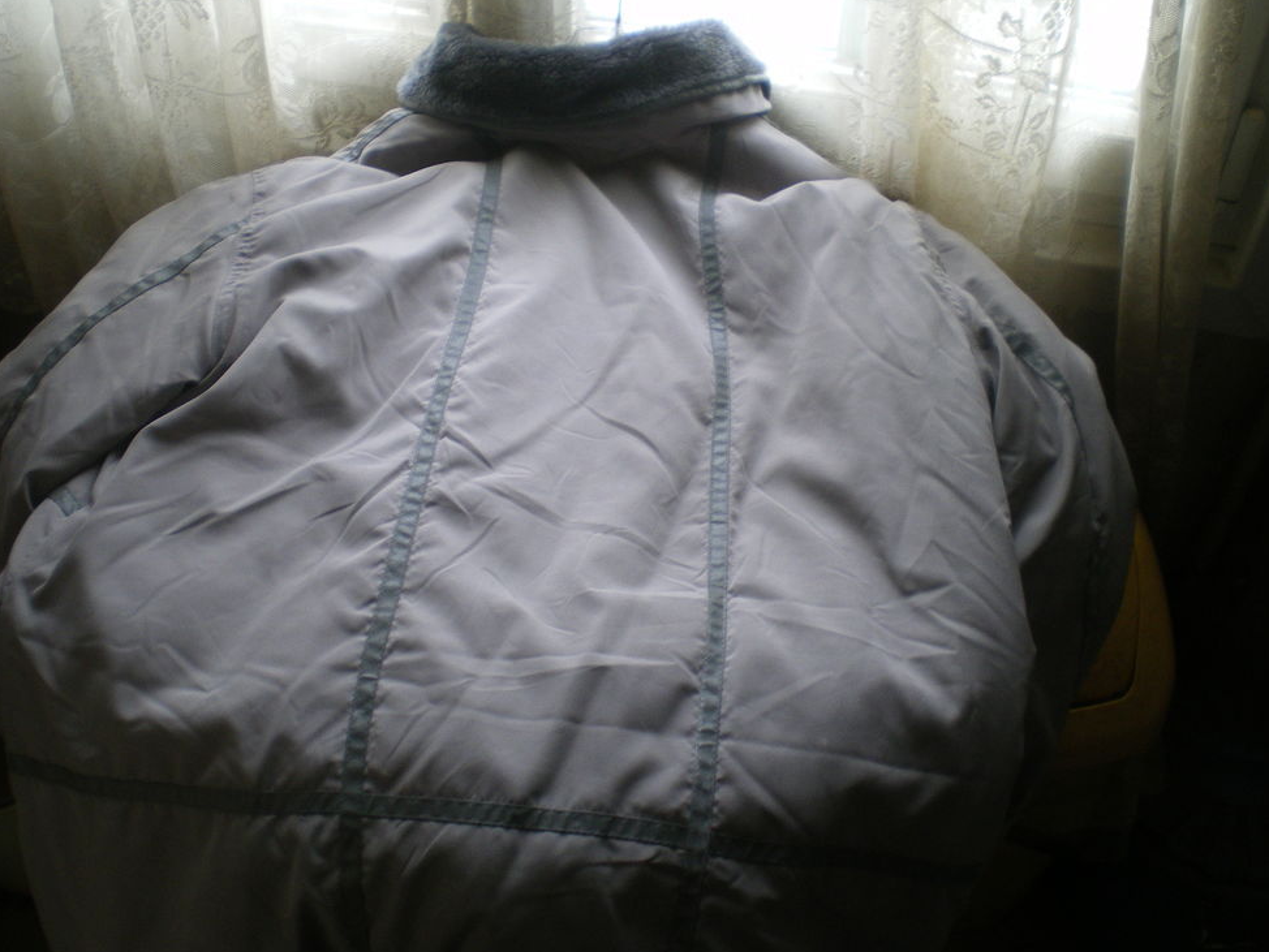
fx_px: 1430
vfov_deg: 36.8
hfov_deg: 47.9
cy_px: 481
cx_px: 644
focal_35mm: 39
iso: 125
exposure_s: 1/50
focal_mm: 6.3
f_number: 3.1
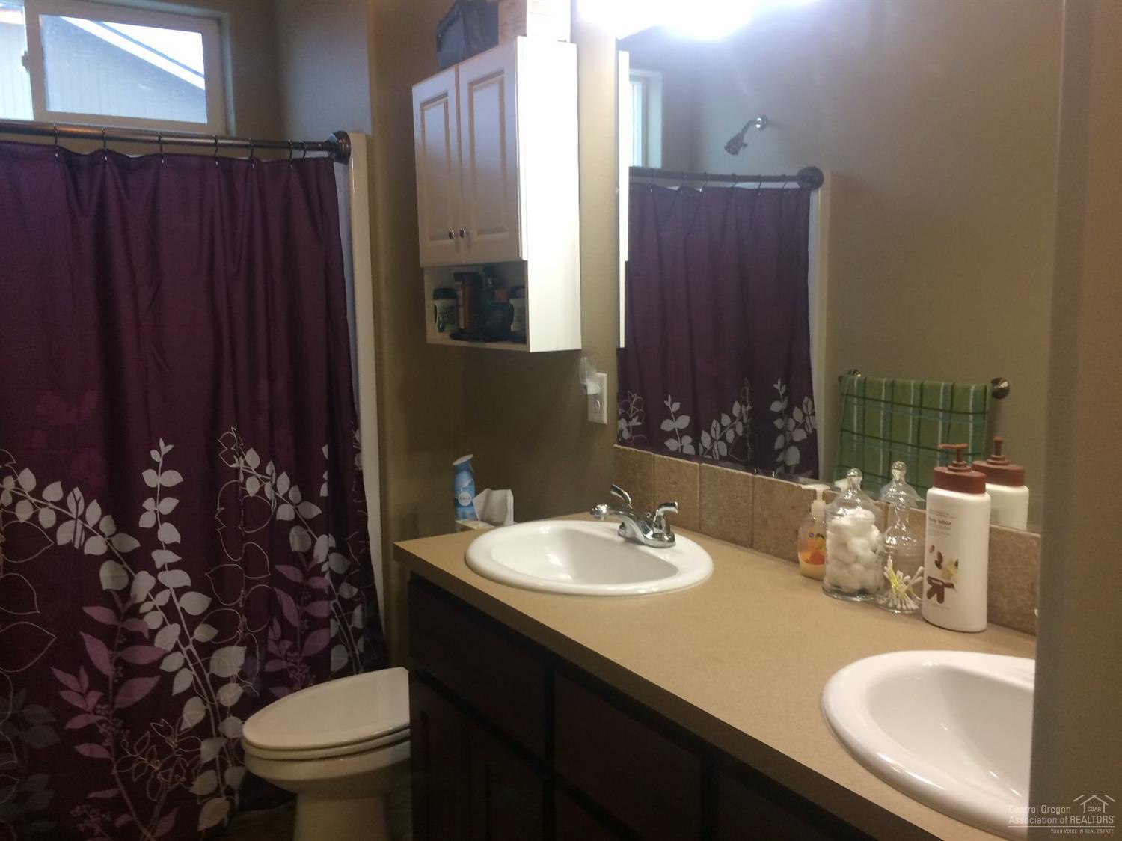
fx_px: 940
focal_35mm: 29
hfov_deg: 61.7
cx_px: 561
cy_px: 420
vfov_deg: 48.2
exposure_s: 1/30
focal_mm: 4.15
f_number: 2.2
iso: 80
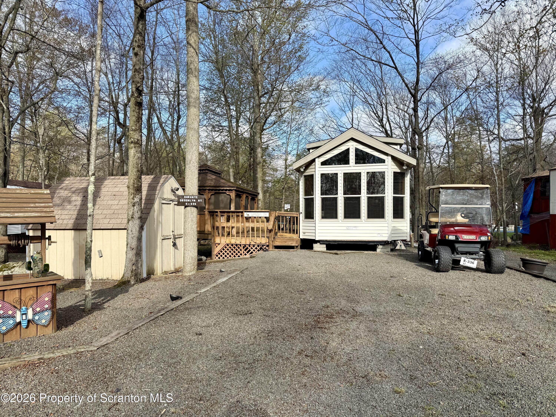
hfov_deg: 71.6
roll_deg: -0.5
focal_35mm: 24
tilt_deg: +0.8
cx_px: 278
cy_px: 208
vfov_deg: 56.8
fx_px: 385
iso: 80
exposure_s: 1/2907
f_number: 1.78
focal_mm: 6.76
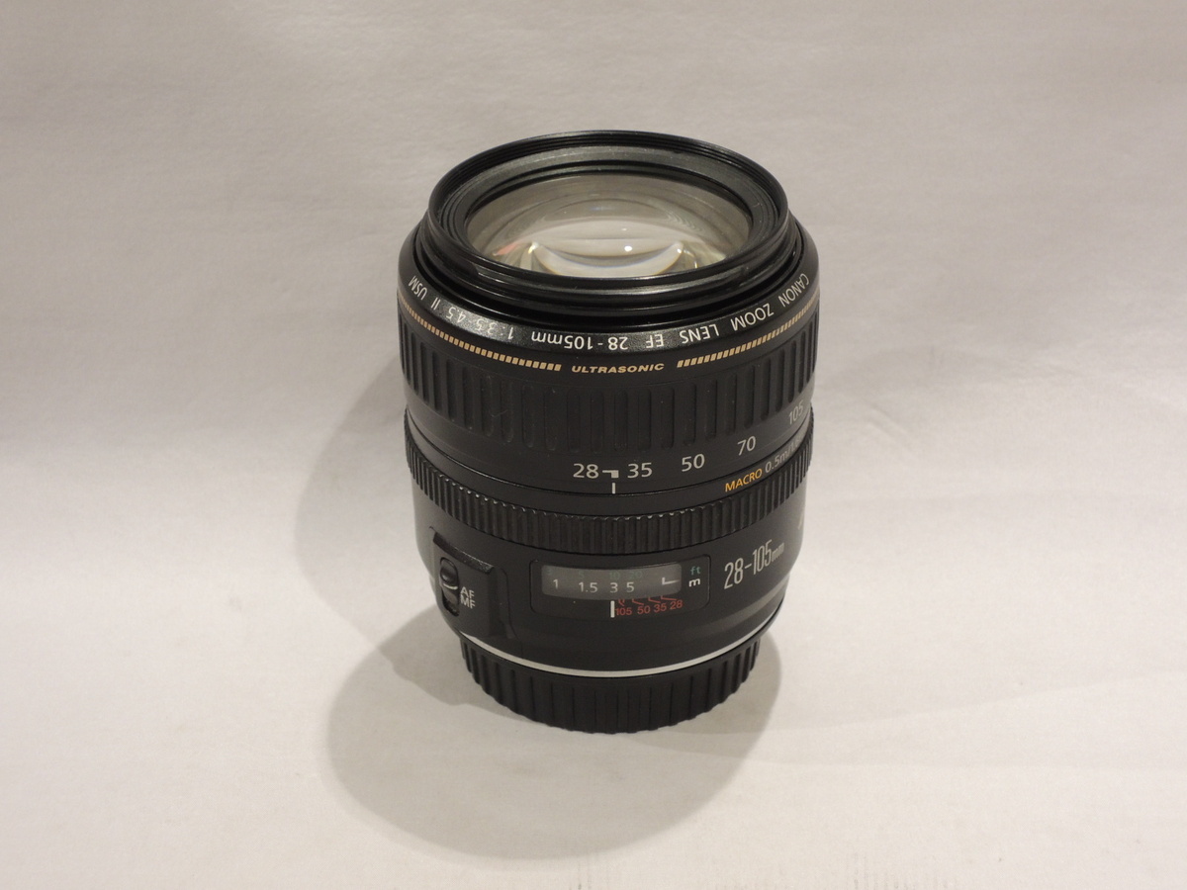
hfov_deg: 27.8
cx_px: 594
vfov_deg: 21.0
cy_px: 445
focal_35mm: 70
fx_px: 2400
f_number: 4.5
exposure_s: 1/80
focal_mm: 12.5
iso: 400
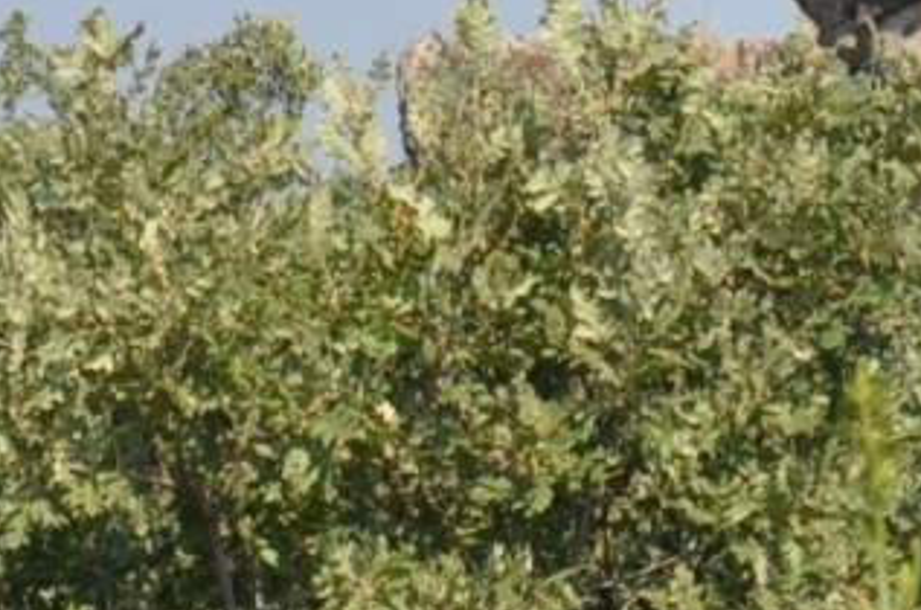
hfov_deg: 5.1
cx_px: -604
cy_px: -328
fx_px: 10162
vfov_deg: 3.4
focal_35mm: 398
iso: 200
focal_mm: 42
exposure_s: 1/160
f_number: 13
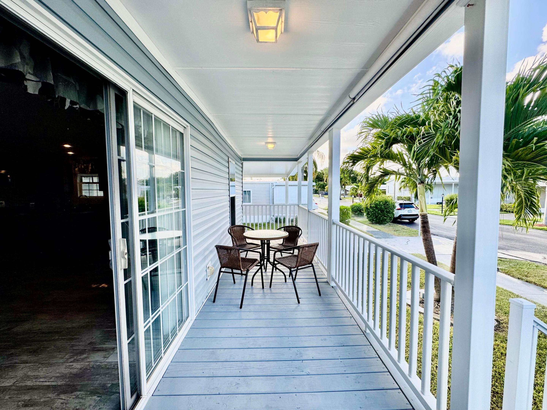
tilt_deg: -4.6
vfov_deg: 85.7
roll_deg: -0.2
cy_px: 205
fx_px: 221
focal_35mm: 14
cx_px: 274
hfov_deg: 102.1
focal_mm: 2.22
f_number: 2.2
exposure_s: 1/314
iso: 40
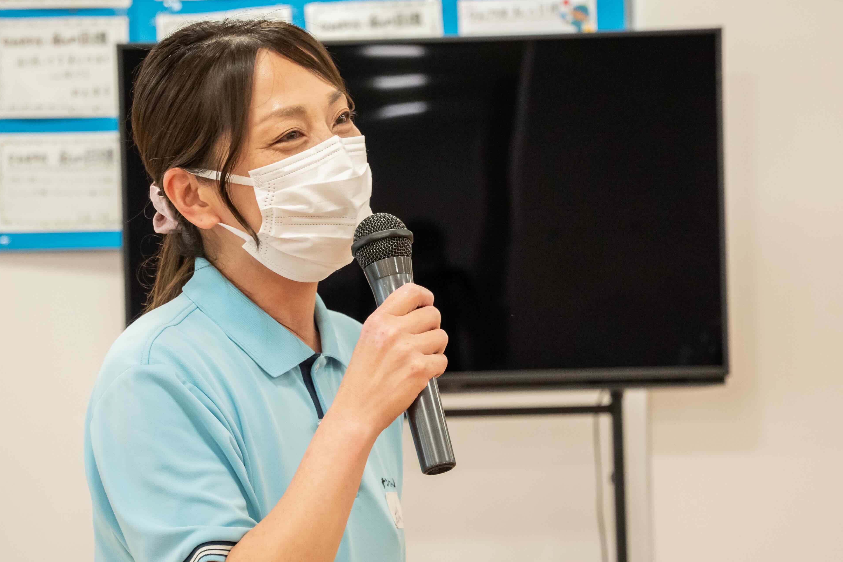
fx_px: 2692
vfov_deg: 11.9
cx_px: 429
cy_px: 304
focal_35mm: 115
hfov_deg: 17.8
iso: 1600
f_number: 5
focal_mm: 64
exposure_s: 1/200
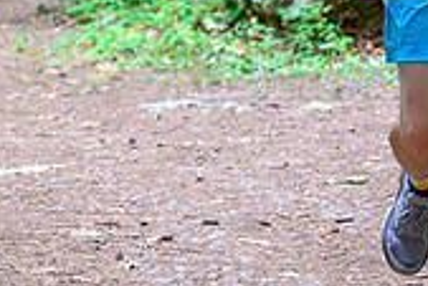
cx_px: 38
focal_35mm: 459
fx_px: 5462
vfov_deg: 3.0
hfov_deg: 4.5
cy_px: -141
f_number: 3.2
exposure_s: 1/800
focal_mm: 86
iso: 6400
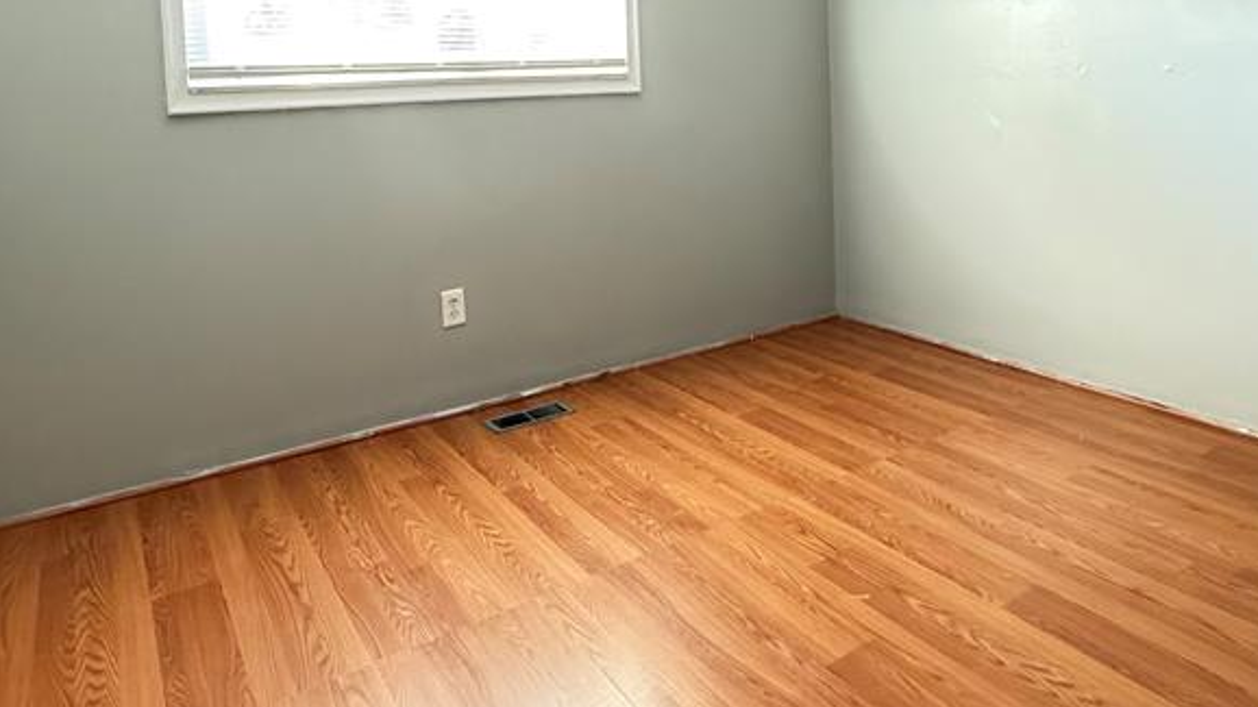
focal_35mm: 27
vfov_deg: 40.6
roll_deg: +2.0
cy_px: 115
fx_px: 901
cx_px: 729
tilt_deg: -1.9
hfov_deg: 69.4
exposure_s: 1/60
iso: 800
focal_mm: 2.22
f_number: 2.2
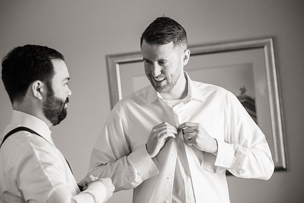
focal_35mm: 105
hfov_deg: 19.5
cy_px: 102
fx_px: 887
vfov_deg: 13.0
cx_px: 152
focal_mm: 105
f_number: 3.5
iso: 3200
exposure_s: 1/500
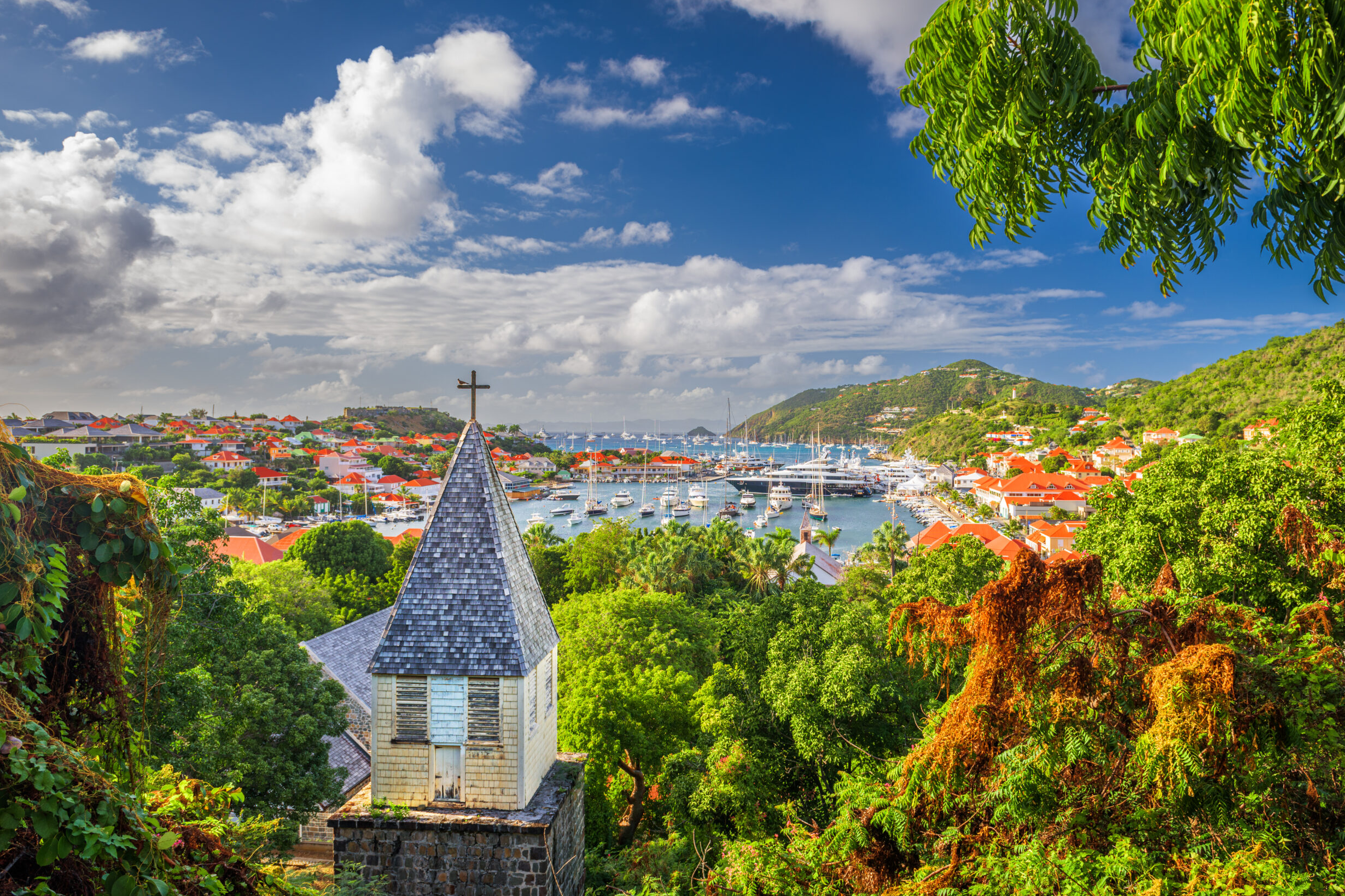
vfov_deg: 51.3
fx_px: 934
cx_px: 673
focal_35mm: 25
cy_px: 440
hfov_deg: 71.5
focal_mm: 24
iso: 160
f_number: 8
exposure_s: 1/50
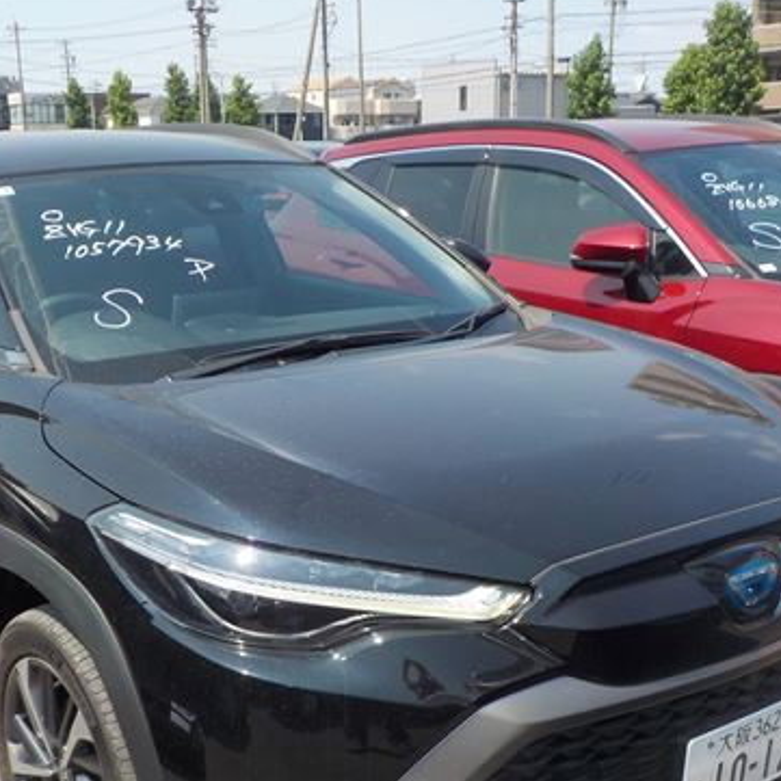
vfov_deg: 35.8
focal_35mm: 47
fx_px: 1200
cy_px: 504
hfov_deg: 35.8
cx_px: 275
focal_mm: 4.1
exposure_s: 1/800
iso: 125
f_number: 3.3
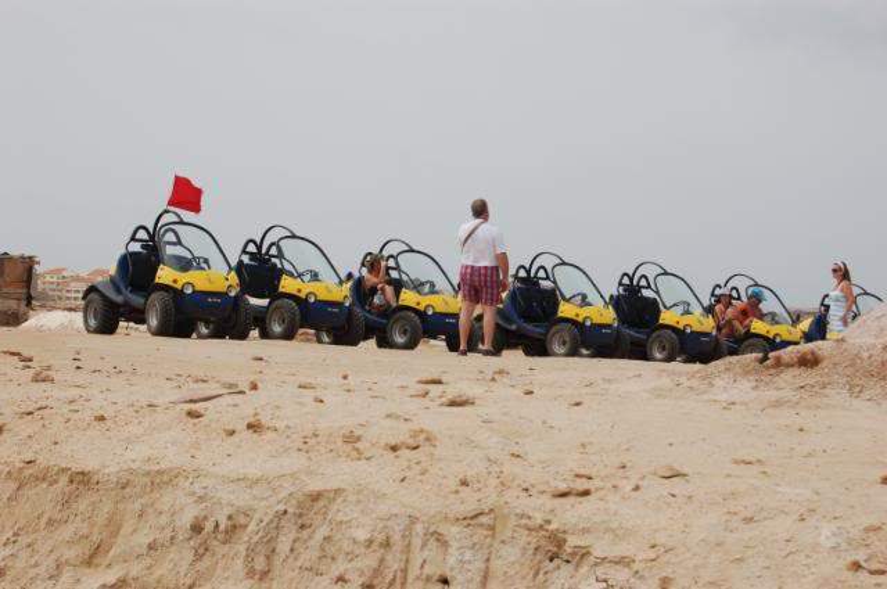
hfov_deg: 24.6
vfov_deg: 16.5
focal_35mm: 82
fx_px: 2030
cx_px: 444
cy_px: 294
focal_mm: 55
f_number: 10
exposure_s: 1/400
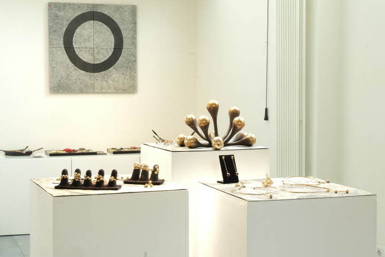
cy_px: 128
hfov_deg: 27.0
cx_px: 192
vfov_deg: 18.2
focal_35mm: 75
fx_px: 802
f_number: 22
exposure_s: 3.5
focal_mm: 50
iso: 100
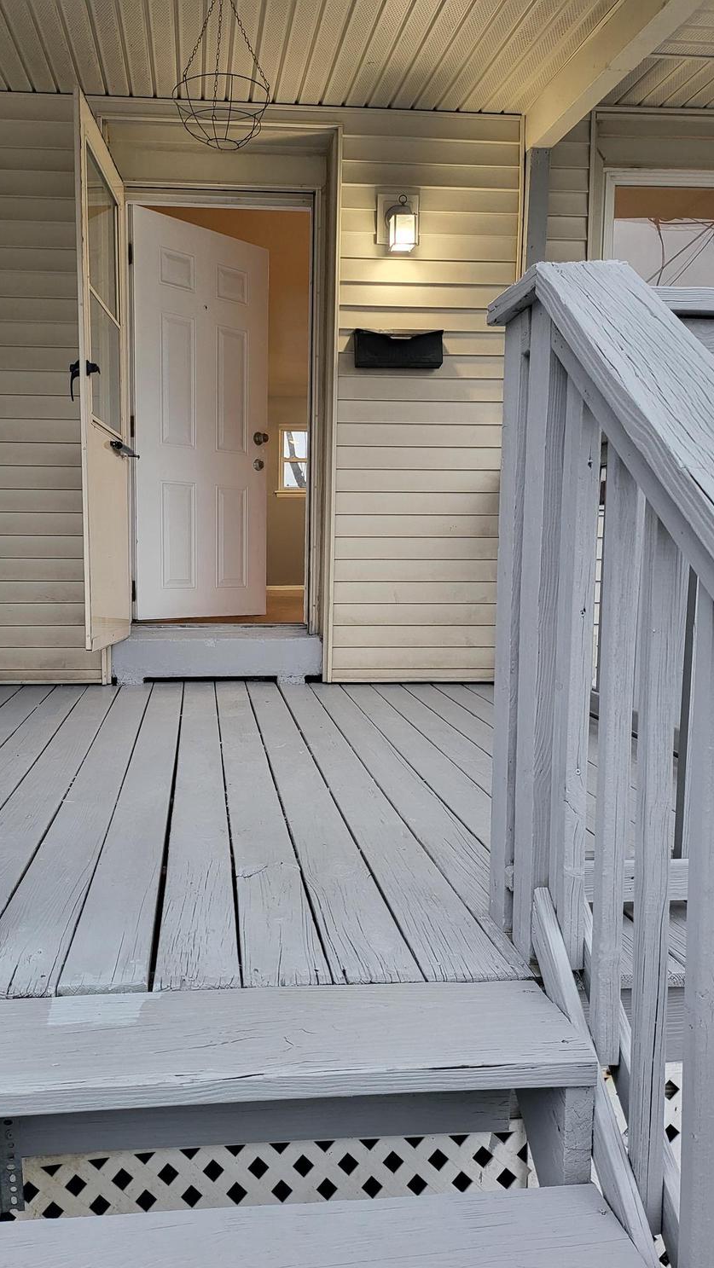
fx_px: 908
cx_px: 265
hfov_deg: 42.6
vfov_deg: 69.8
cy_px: 654
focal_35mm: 27
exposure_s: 1/120
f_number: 1.8
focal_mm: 5
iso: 200
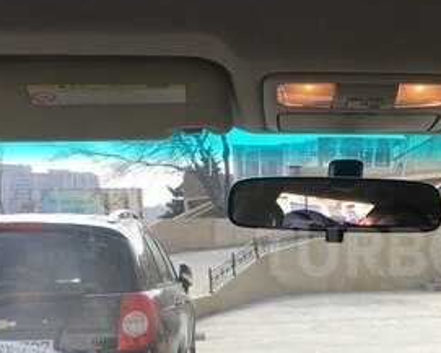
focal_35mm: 69
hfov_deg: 26.3
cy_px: 251
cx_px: 423
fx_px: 901
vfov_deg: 22.0
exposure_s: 1/565
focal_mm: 4.15
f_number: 2.2
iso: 25
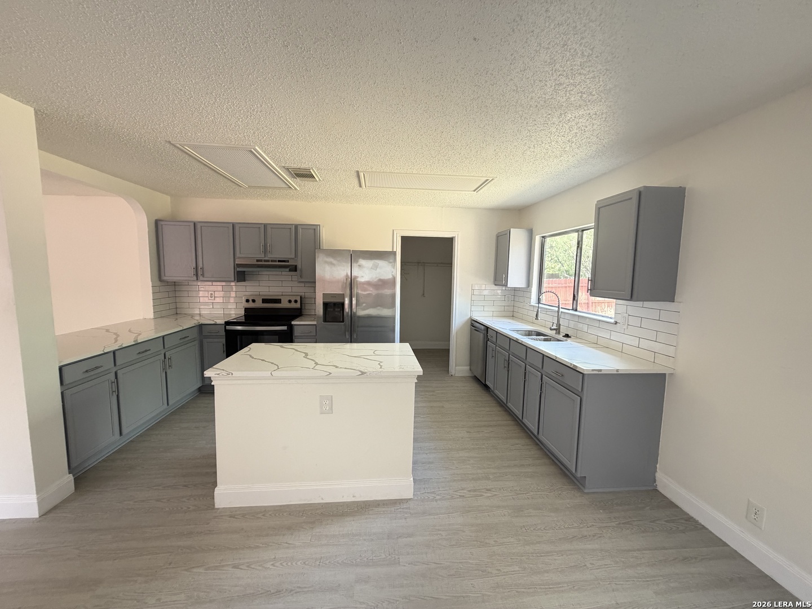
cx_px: 406
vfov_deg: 85.7
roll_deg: -0.4
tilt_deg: -5.6
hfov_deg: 102.1
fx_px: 328
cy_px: 304
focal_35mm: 14
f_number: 2.2
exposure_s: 1/121
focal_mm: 2.22
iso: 250
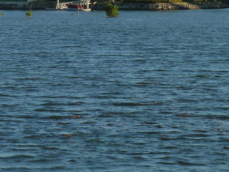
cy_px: -18
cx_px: -31
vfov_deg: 5.9
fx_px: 1667
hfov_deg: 7.8
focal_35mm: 252
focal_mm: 17
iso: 125
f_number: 4.3
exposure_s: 1/320
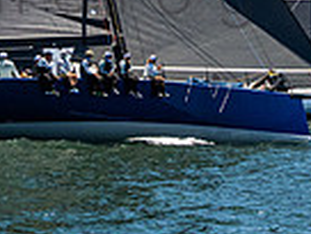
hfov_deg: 8.3
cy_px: -61
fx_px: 2120
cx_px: 393
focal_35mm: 236
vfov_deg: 6.3
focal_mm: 43
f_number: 8
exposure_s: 1/2500
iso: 500
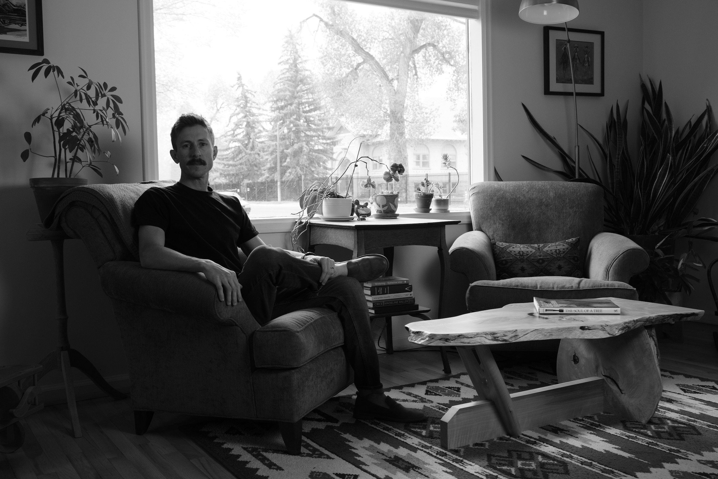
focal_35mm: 36
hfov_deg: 53.1
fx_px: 718
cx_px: 359
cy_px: 240
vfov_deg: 36.9
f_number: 4.5
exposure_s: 1/40
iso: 320
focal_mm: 24.3
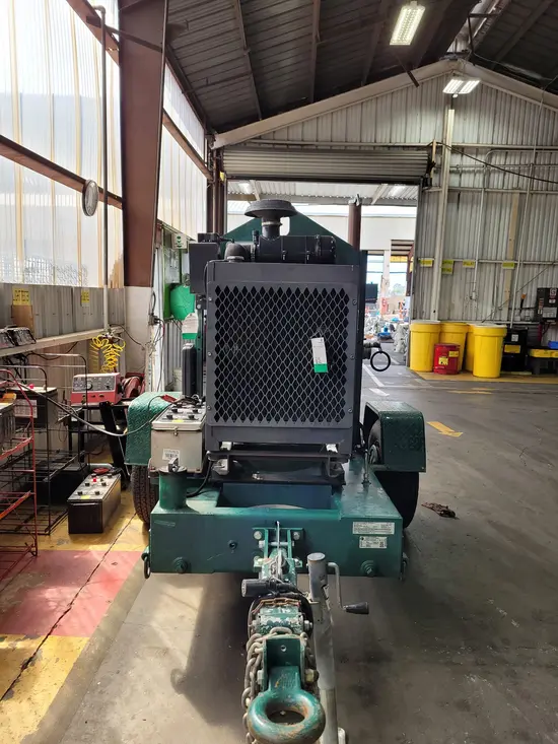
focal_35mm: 26
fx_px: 559
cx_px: 279
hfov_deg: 53.1
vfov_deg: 67.3
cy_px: 372
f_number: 1.8
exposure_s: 1/234
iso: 40
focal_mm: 5.4
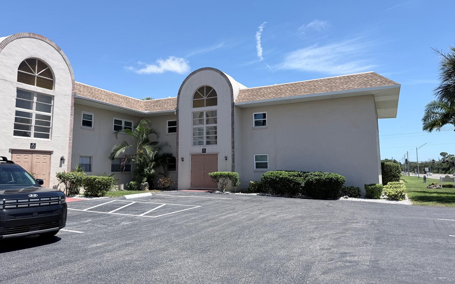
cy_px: 128
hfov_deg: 70.4
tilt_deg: +6.5
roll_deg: +0.8
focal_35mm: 26
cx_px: 230
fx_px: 322
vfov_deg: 47.5
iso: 80
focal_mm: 6.76
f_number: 1.78
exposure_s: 1/4405
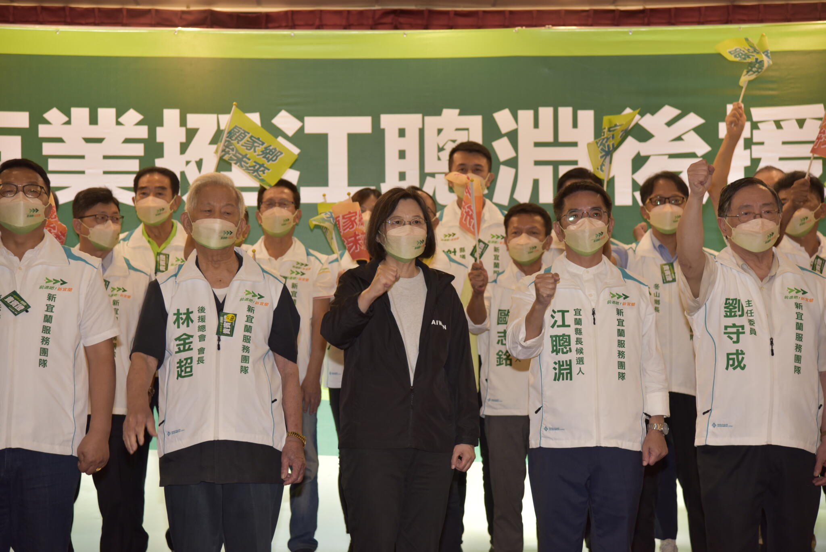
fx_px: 2112
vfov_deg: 14.9
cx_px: 413
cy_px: 276
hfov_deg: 22.1
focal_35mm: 92
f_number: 4.5
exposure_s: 1/250
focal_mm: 92
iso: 1000
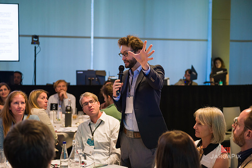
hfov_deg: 34.5
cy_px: 84
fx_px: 406
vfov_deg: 23.3
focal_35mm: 58
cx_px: 126
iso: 1600
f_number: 3.2
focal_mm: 56
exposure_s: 1/200
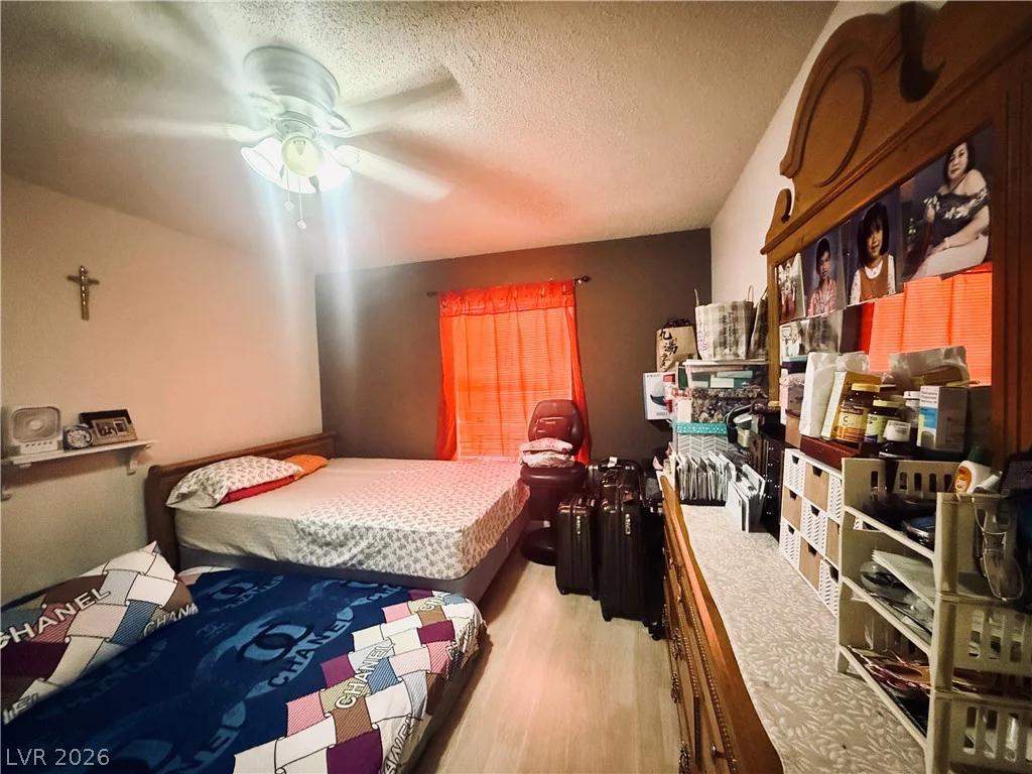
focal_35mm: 14
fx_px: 417
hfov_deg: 102.1
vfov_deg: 85.7
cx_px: 516
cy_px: 387
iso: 1250
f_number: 2.2
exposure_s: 1/60
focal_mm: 2.22
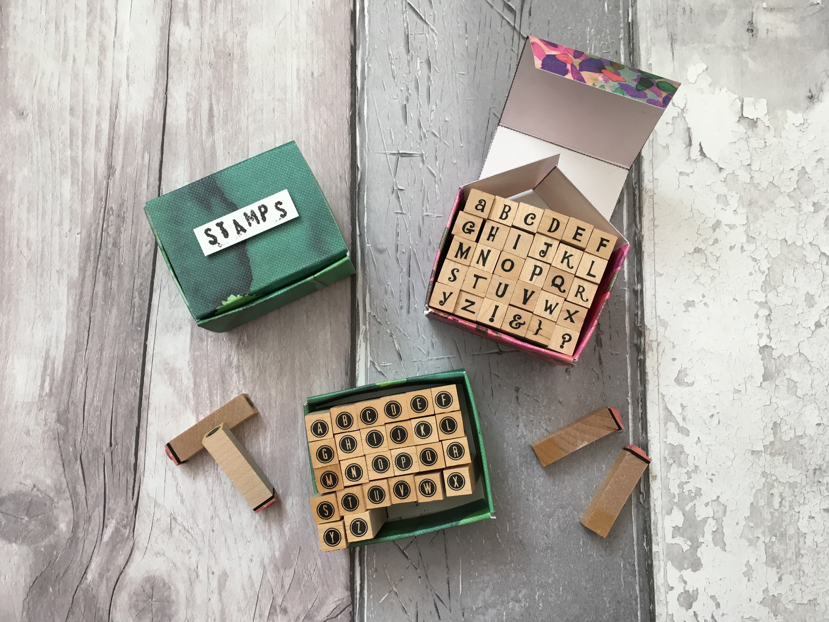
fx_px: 695
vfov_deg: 48.2
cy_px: 311
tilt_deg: -83.7
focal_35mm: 29
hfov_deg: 61.7
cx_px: 414
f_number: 2.2
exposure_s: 1/33
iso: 25
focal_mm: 4.15
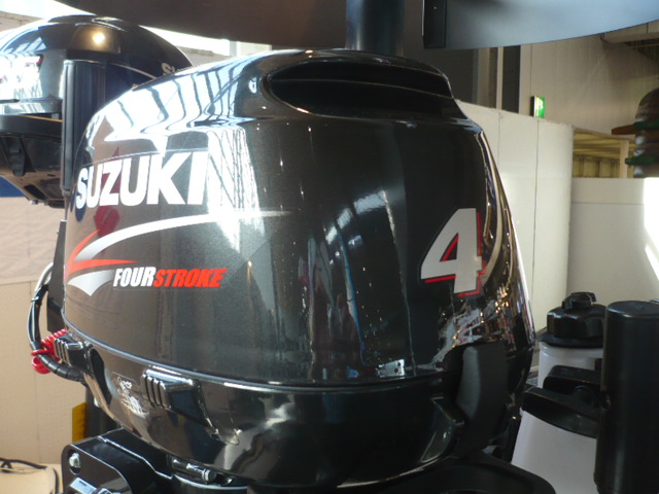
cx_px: 330
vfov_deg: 40.7
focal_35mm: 35
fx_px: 666
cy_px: 247
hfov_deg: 52.6
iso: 125
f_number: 2.8
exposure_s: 1/30
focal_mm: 5.8
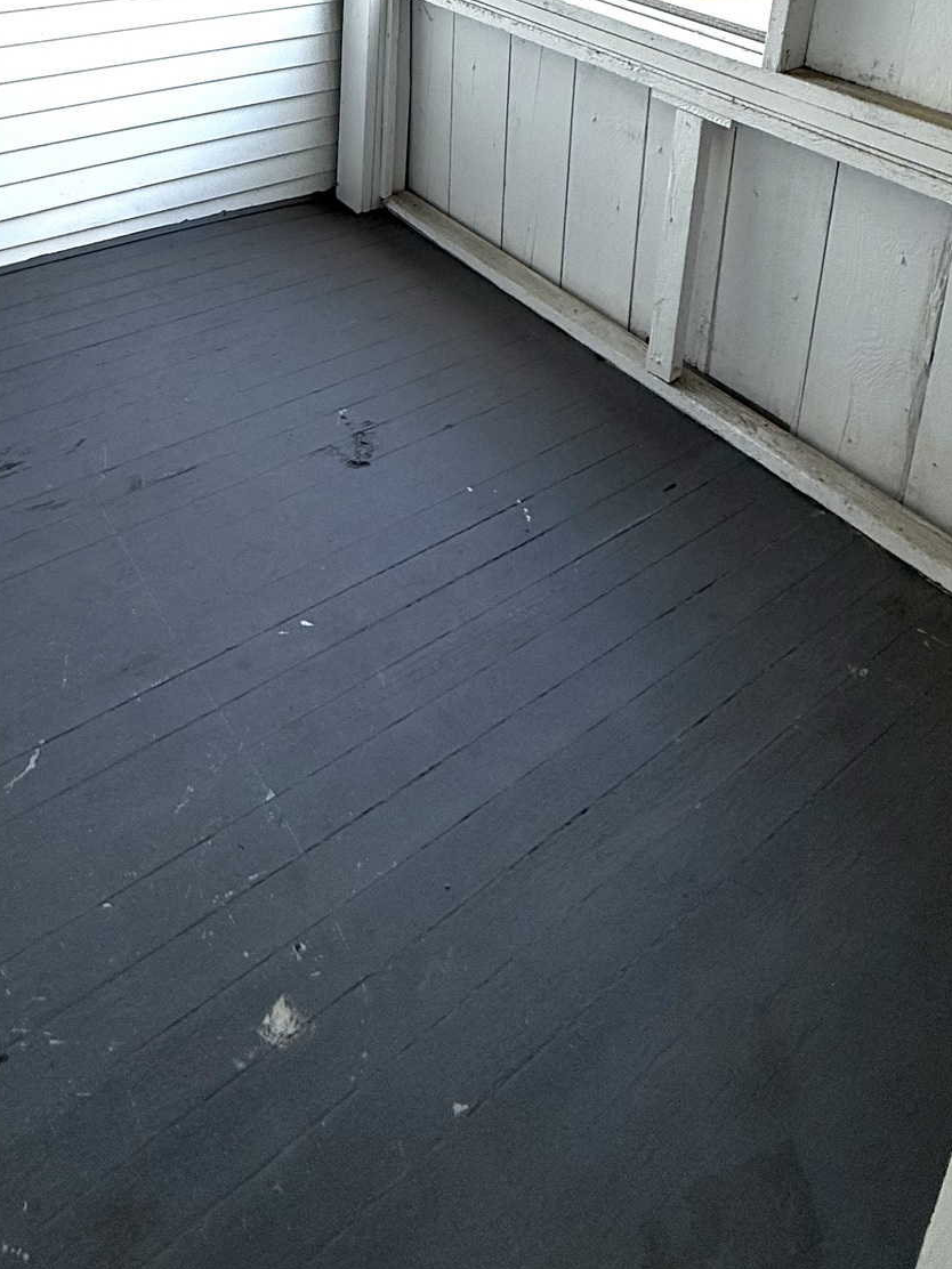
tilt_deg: -16.5
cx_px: 315
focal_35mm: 29
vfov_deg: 50.4
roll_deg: -2.5
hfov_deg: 47.4
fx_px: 1063
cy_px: 13
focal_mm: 2.22
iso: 64
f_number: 2.2
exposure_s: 1/217
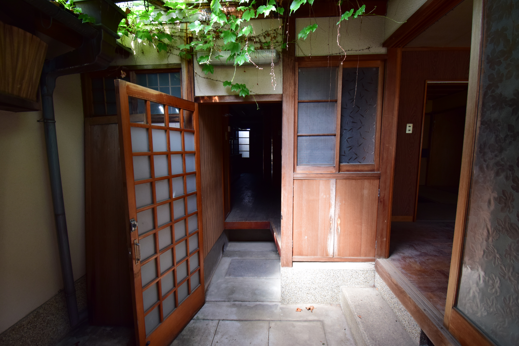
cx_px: 260
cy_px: 173
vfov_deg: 77.4
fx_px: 216
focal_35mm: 15
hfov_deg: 100.4
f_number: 6.7
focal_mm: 10
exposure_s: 1/60
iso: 400
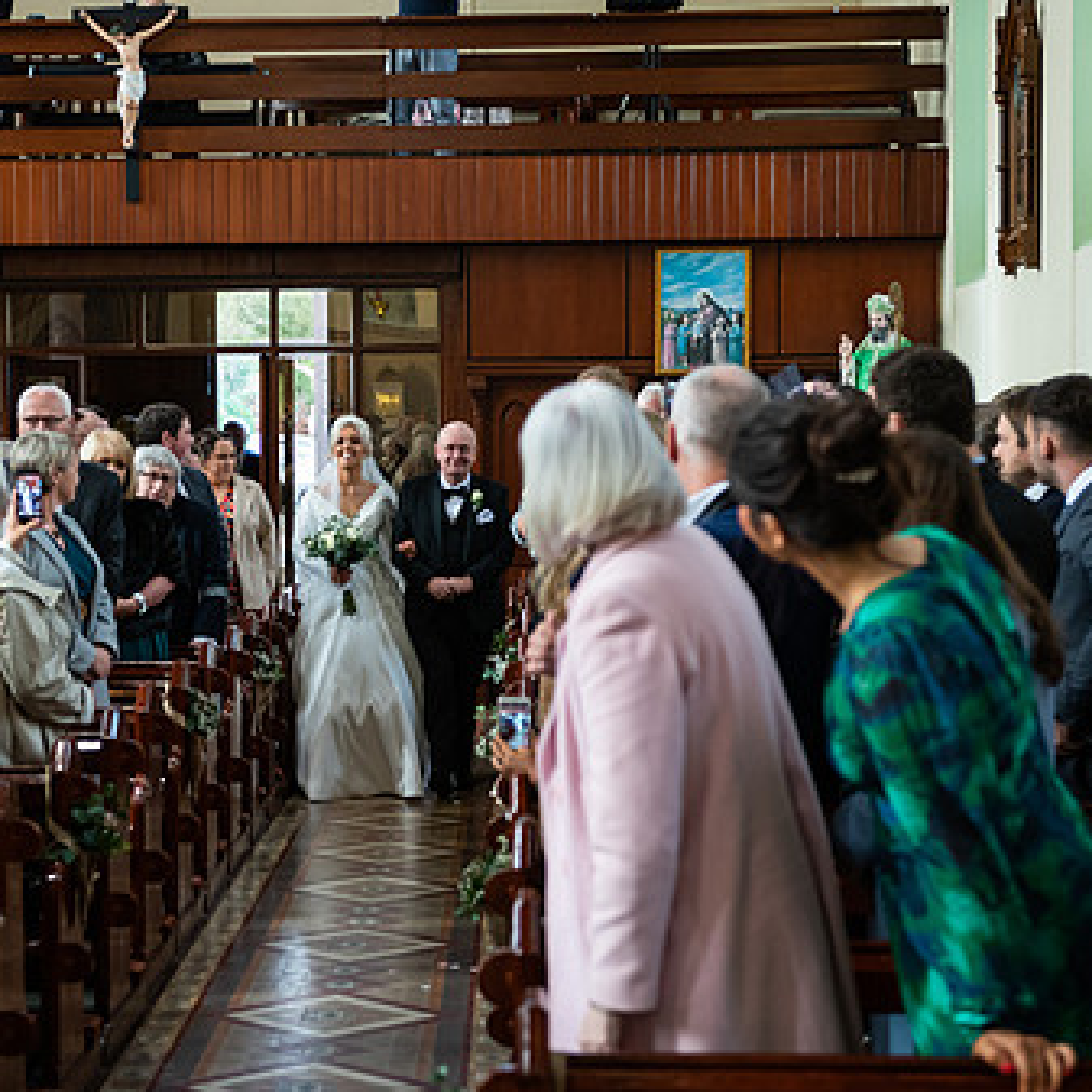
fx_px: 2927
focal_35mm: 82
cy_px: 562
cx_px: 343
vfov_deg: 21.1
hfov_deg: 21.0
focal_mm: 56
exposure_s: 1/160
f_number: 3.5
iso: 800
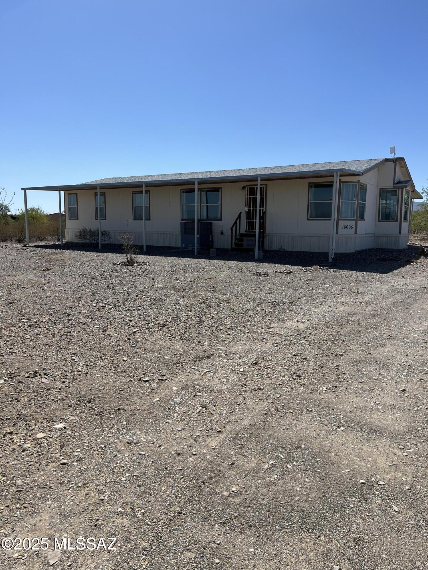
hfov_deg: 53.1
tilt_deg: -7.3
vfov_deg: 67.3
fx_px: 429
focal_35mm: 26
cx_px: 214
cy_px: 285
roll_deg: +0.4
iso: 50
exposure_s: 1/6211
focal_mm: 5.7
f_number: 1.5
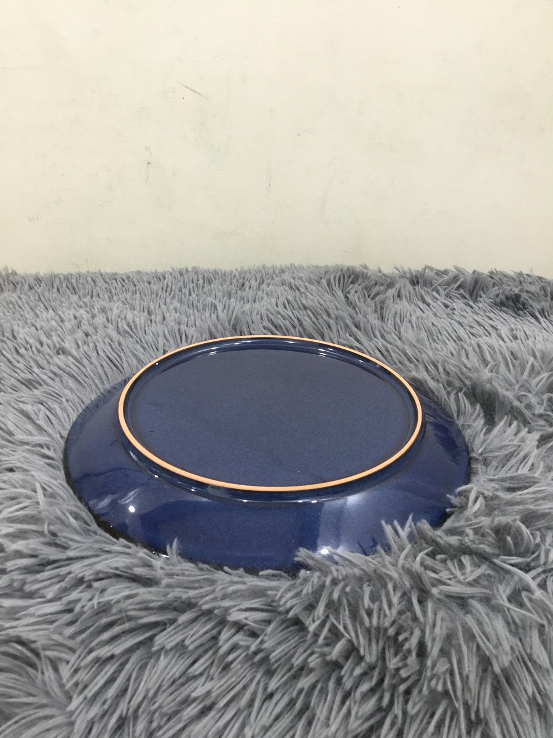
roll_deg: +0.6
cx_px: 276
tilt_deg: -27.7
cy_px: 369
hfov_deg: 45.4
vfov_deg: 58.4
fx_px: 660
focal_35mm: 31
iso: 160
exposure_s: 1/33
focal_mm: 3.3
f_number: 2.4
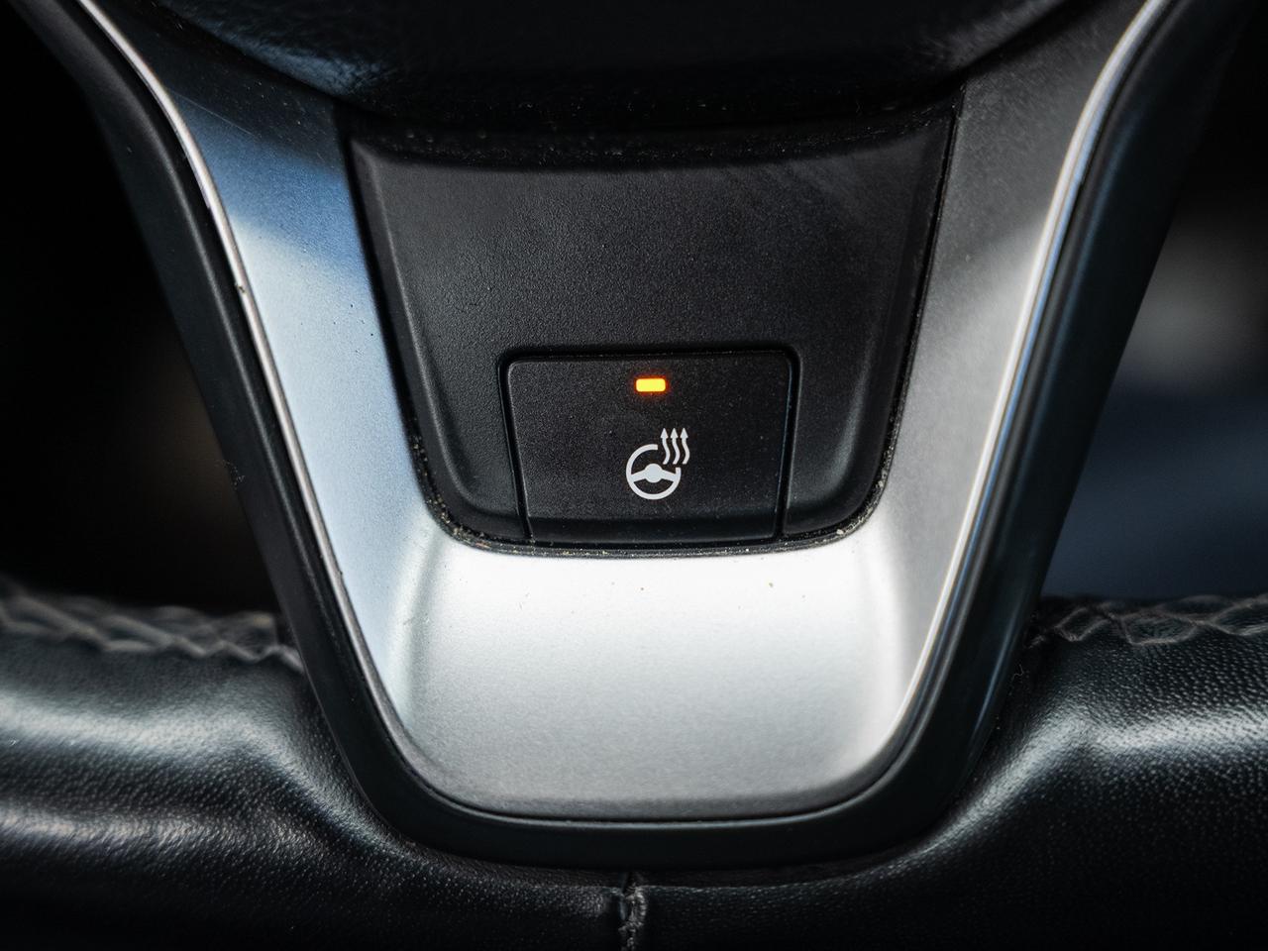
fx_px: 2056
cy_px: 475
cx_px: 659
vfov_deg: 26.0
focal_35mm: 56
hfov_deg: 34.3
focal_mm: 48.7
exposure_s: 1/40
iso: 800
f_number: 3.5
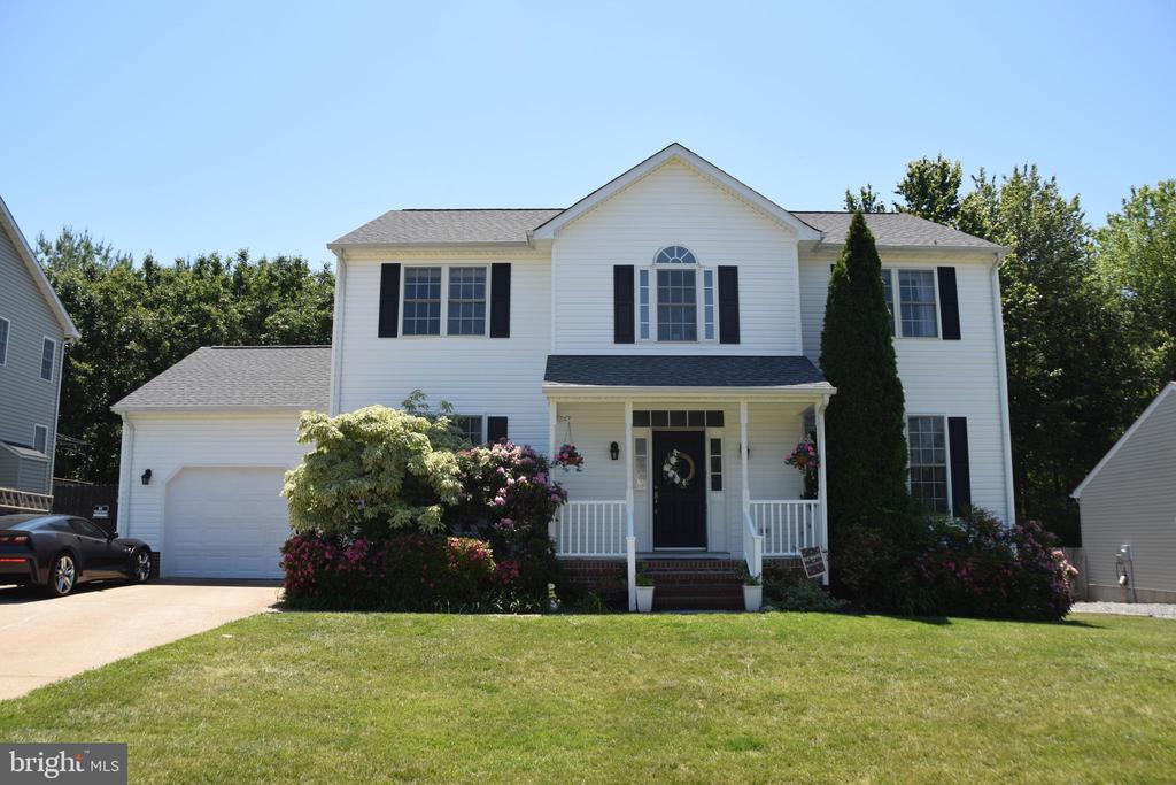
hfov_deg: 67.4
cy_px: 392
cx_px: 588
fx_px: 882
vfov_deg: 47.9
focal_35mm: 27
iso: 100
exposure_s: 1/200
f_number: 9
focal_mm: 18
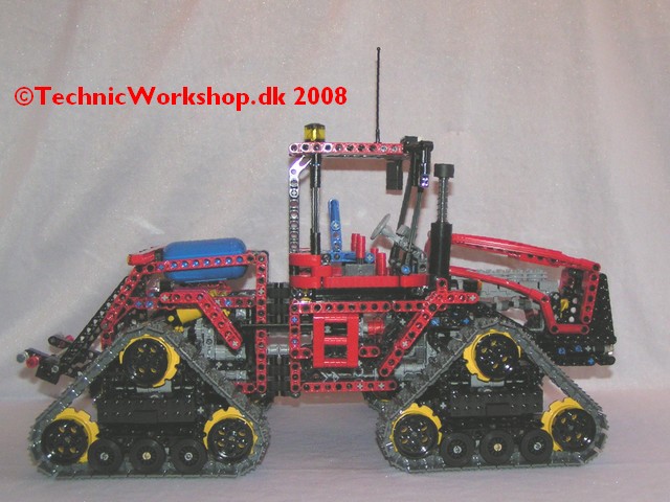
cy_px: 251
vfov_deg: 37.7
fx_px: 735
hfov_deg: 49.0
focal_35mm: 38
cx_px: 335
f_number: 2.8
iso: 200
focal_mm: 5.8
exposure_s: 1/40
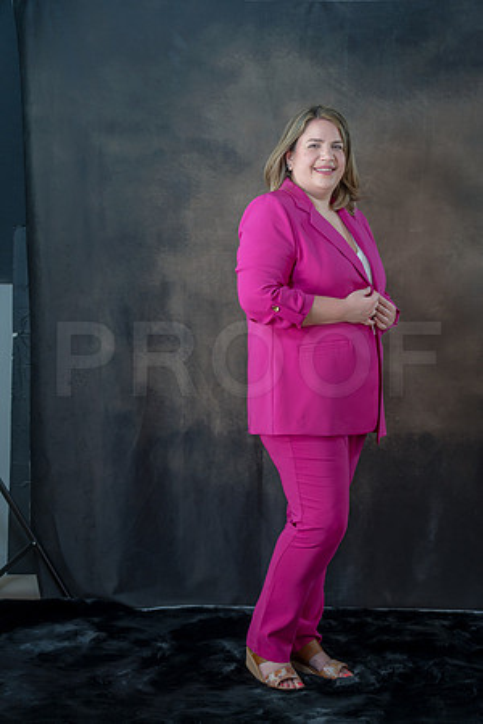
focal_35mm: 95
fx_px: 1912
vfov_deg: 21.5
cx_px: 242
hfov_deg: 14.4
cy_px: 362
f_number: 4.5
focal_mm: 95
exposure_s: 1/100
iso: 400
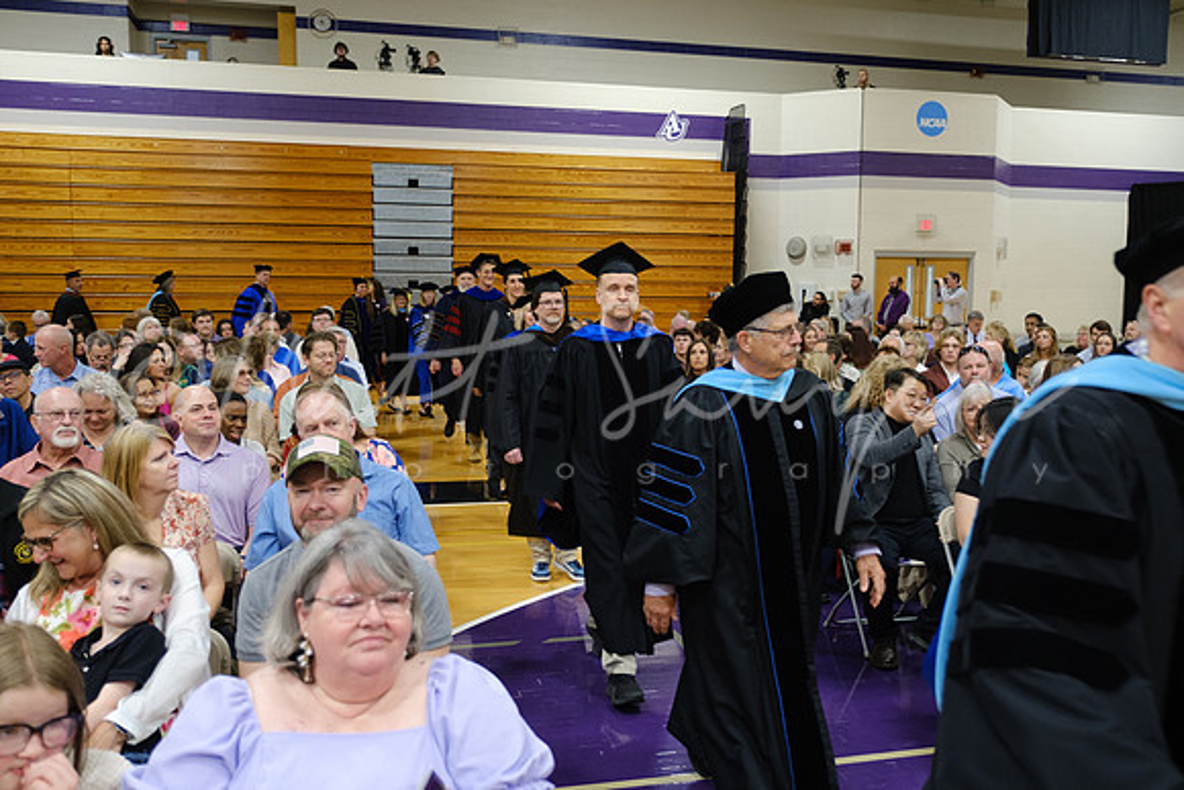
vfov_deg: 41.1
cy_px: 395
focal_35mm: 32
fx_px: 1053
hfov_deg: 58.7
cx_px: 592
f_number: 2.8
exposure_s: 1/125
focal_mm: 21.3
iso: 1600
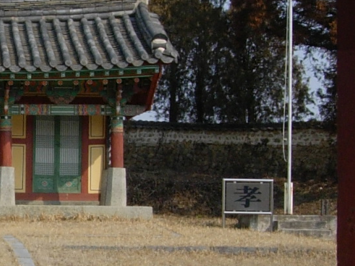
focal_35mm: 155
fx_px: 1589
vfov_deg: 9.5
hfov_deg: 12.5
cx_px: -66
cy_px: 202
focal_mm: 8.5
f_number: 4.9
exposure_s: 1/592
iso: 64
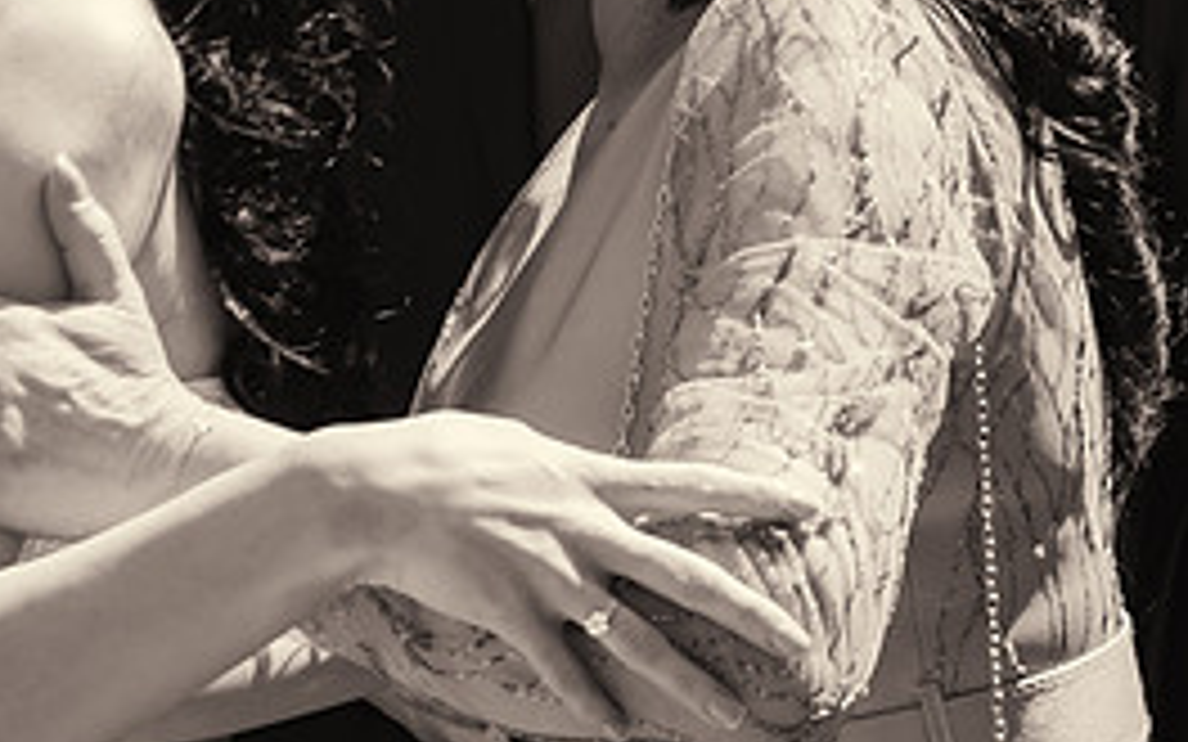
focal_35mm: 150
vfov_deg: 8.7
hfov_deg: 13.9
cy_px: -76
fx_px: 4857
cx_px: 692
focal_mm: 55
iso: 200
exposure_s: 1/250
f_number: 8
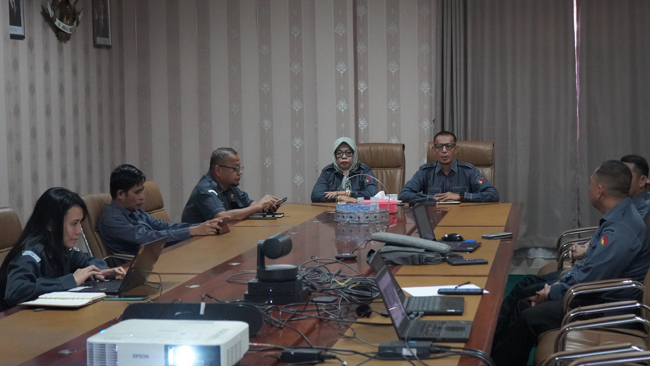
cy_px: 184
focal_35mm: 67
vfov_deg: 18.0
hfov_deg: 31.4
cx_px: 370
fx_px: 1155
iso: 12800
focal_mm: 48
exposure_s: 1/160
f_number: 4.5
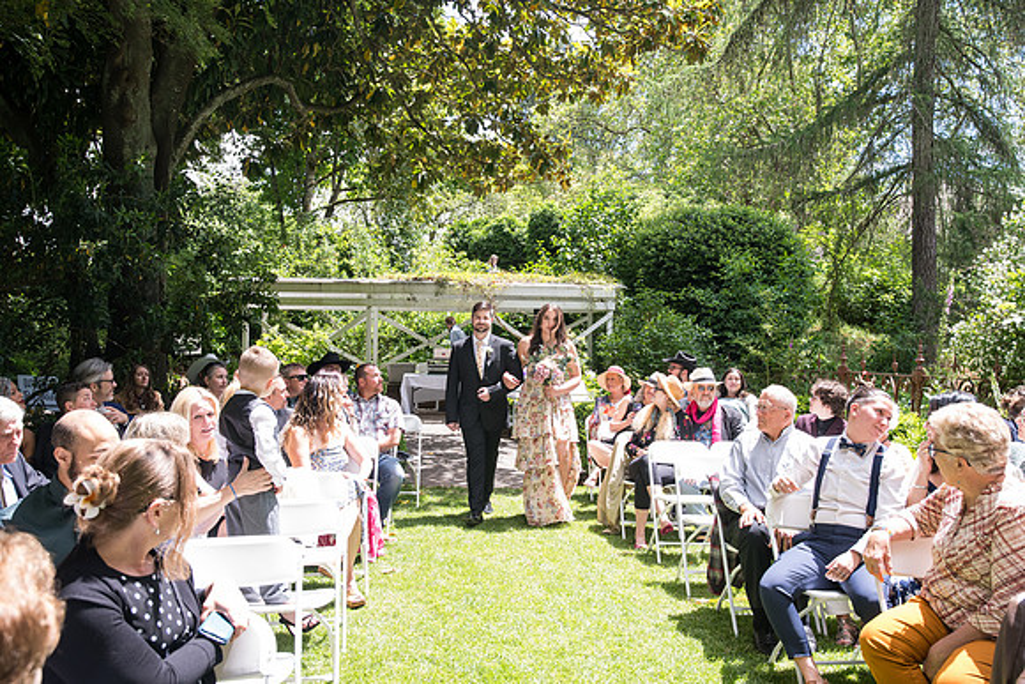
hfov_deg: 55.8
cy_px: 342
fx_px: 968
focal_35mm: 34
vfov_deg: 38.9
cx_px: 512
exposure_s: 1/400
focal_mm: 34
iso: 640
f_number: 5.6
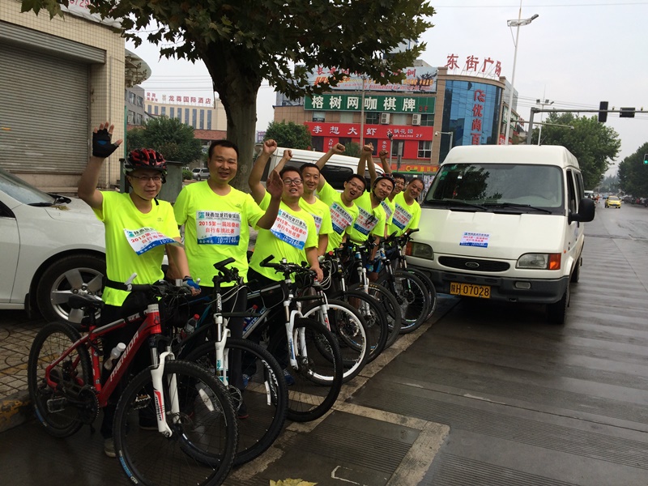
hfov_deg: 61.7
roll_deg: -3.2
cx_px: 324
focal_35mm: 29
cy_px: 243
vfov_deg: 48.2
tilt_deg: -9.8
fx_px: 543
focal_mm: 4.15
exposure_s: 1/243
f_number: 2.2
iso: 32
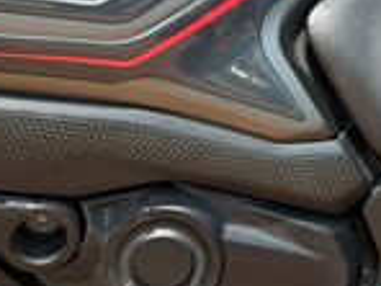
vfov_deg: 7.0
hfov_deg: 9.5
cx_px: 170
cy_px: 428
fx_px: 2289
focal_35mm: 208
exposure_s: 1/1608
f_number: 1.78
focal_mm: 6.76
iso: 100
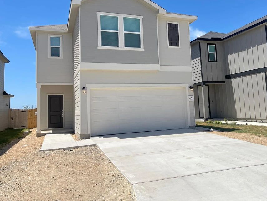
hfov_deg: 59.9
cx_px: 145
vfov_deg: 46.6
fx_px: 231
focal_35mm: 30
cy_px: 82
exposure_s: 1/5917
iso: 32
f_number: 1.6
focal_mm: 5.1
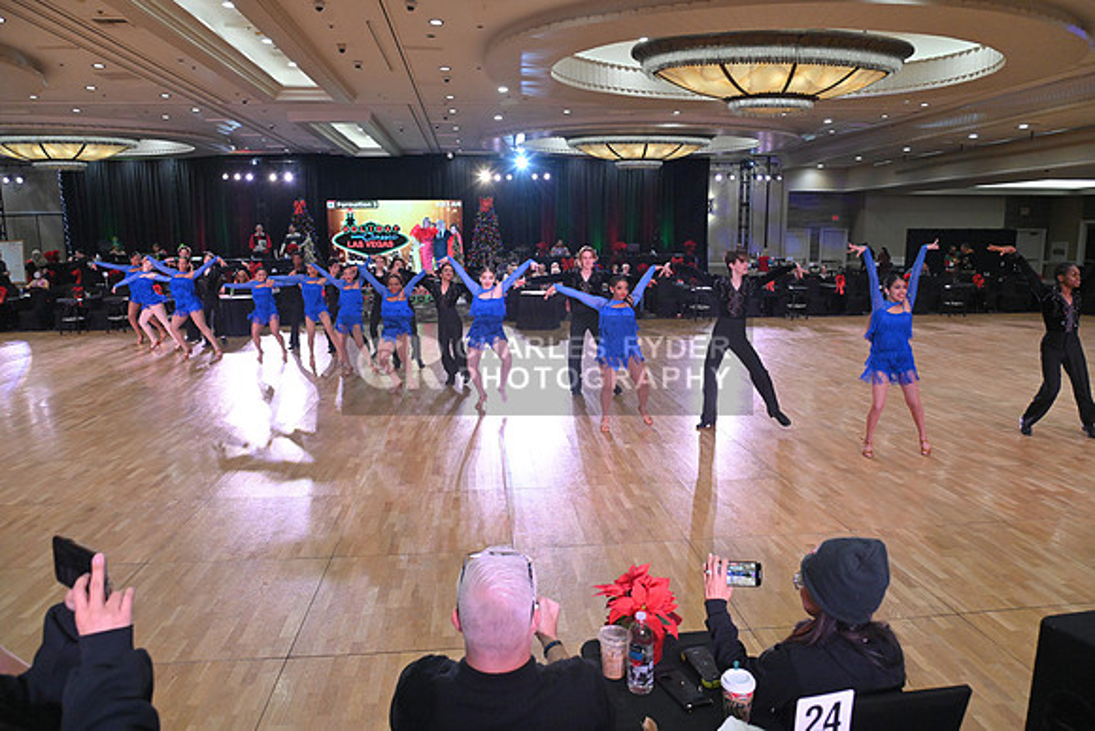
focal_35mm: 24
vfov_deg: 53.2
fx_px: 730
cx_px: 548
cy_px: 366
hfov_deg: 73.7
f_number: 5.6
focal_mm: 24
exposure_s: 1/400
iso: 3200
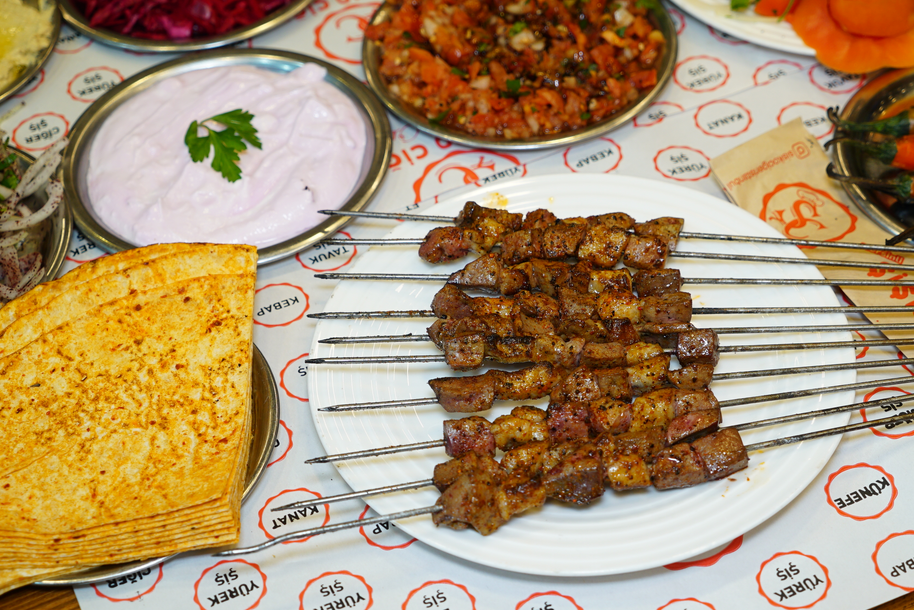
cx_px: 550
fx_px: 1702
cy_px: 320
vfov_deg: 20.3
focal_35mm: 67
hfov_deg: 30.0
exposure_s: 1/60
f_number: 5
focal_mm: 53
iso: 250
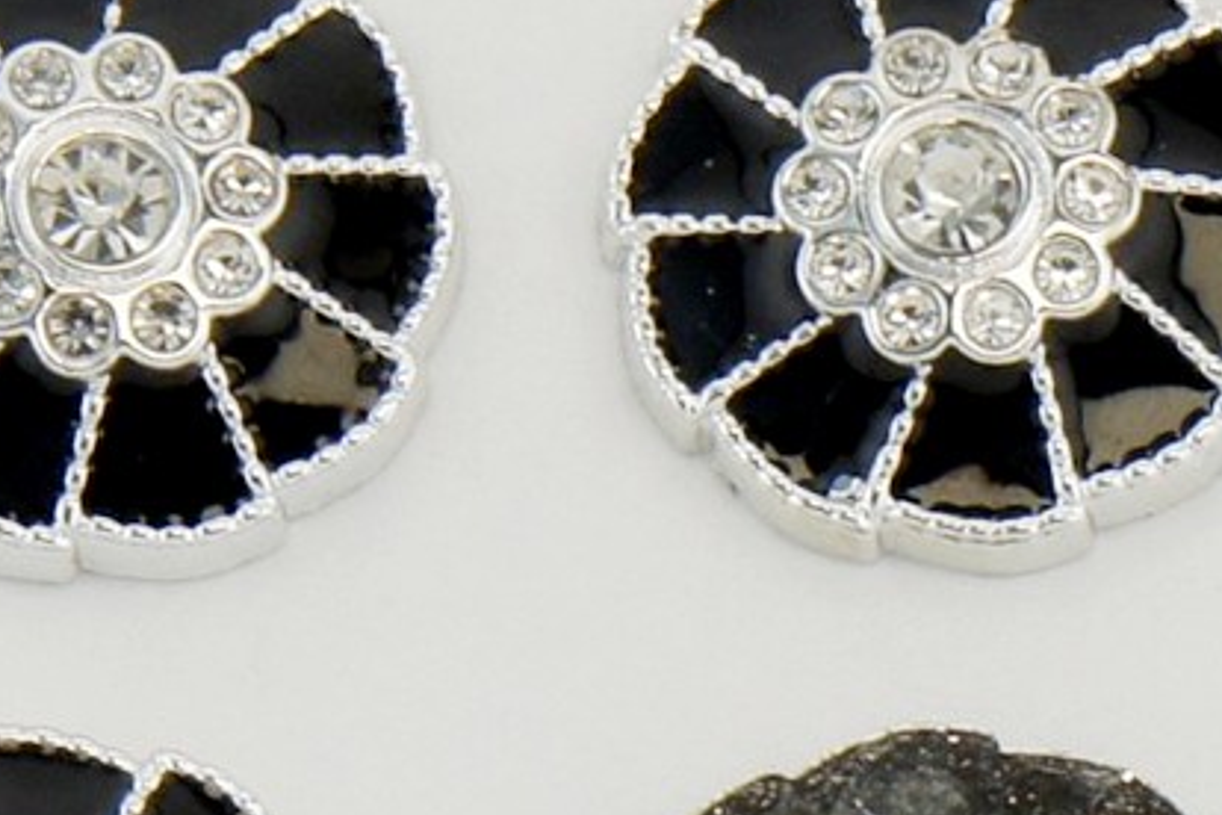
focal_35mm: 163
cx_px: 525
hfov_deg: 12.6
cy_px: 676
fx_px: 5533
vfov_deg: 8.4
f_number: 9
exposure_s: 1/320
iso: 200
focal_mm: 50
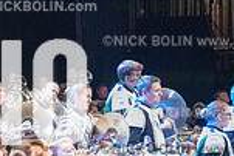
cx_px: -23
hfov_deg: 11.7
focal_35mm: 173
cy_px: 114
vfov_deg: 7.9
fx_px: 1126
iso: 10000
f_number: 2.8
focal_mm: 45
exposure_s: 1/640
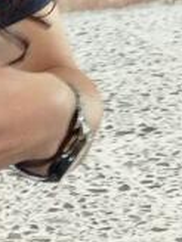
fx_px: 1493
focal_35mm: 213
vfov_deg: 9.1
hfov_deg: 6.8
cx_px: -133
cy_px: 345
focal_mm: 5.31
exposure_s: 1/30
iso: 500
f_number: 1.7
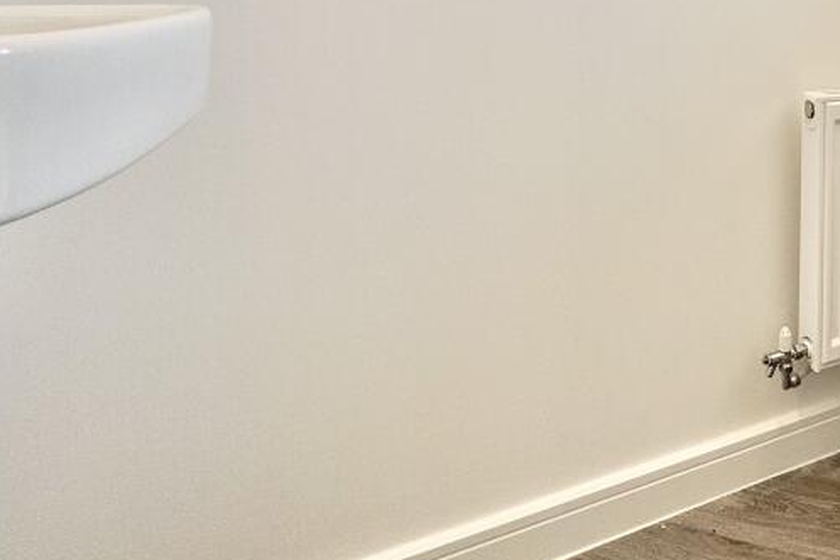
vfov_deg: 38.3
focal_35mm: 30
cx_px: 767
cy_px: -10
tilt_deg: -0.7
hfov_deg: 53.6
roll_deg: +0.3
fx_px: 700
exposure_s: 1/99
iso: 80
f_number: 2.2
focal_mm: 2.22
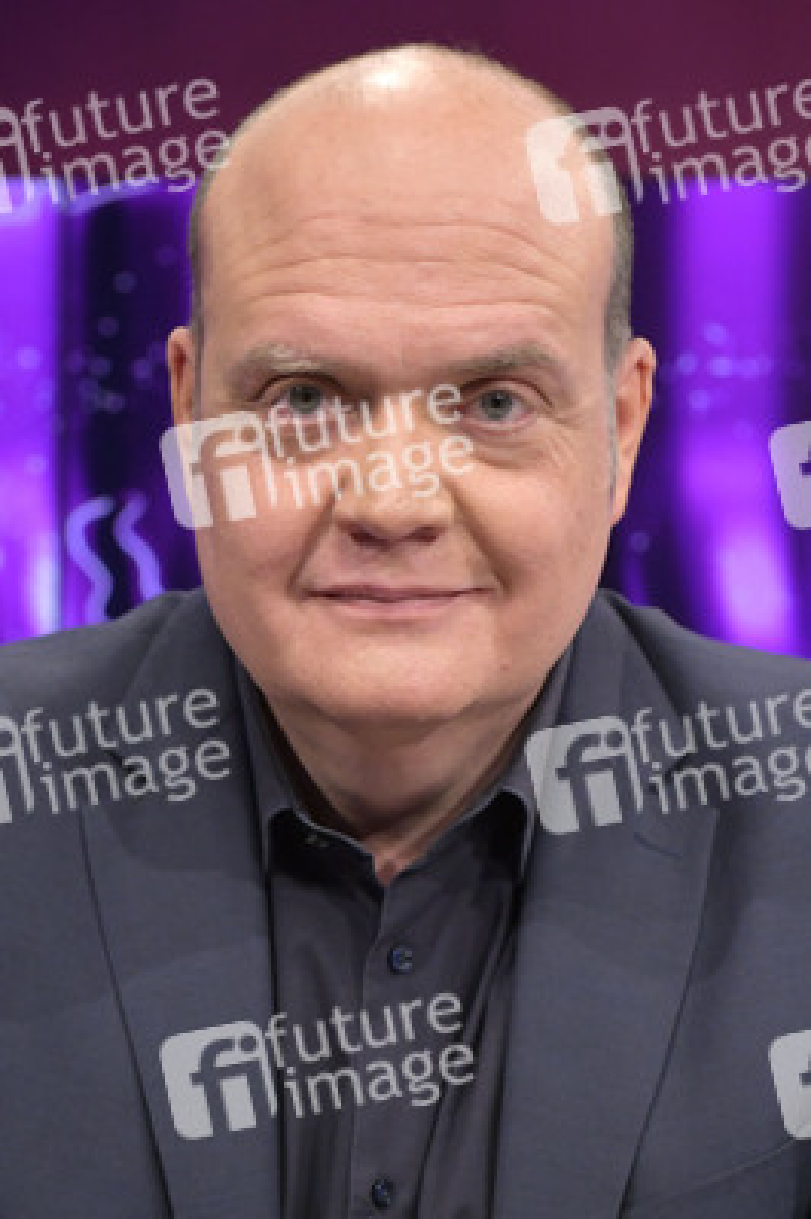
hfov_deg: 20.6
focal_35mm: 66
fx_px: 2234
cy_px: 610
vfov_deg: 30.5
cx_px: 406
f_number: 5.6
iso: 2500
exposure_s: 1/200
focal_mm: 66
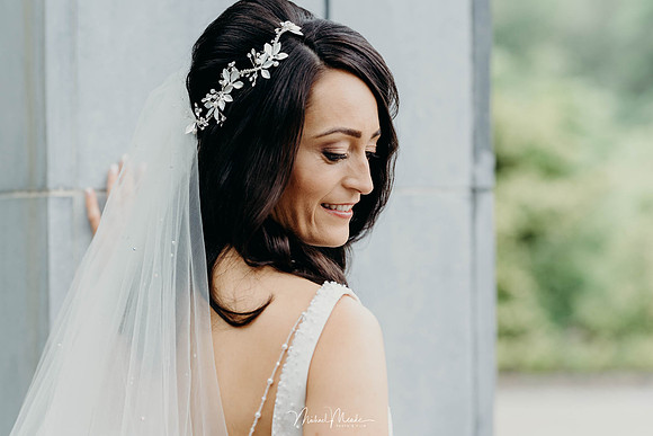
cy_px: 228
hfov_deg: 22.1
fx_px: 1673
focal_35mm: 92
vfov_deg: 14.8
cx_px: 304
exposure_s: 1/500
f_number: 2.2
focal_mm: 85
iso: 500
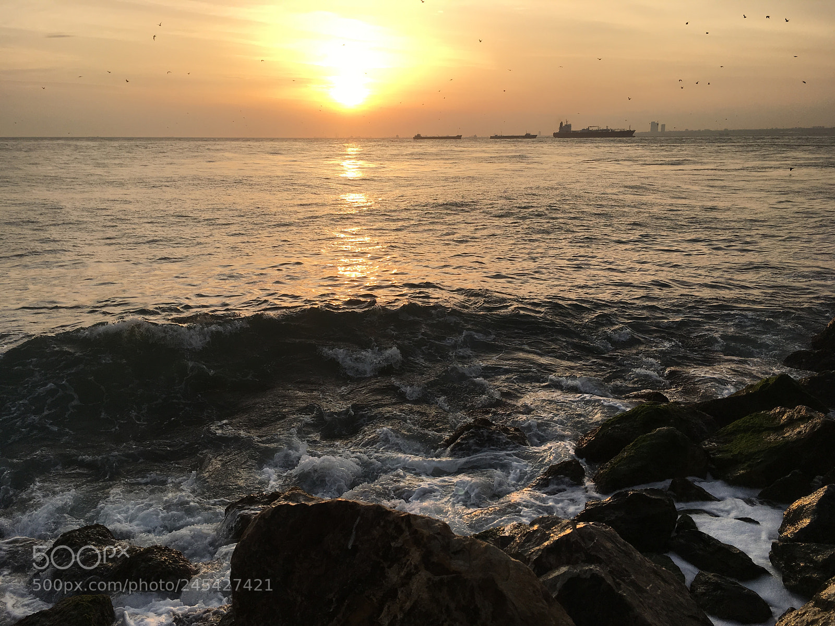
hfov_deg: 61.7
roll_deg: -0.1
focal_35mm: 29
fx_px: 700
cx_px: 418
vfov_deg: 48.2
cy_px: 313
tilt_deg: -14.5
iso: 25
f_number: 2.2
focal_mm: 4.15
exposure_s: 1/894
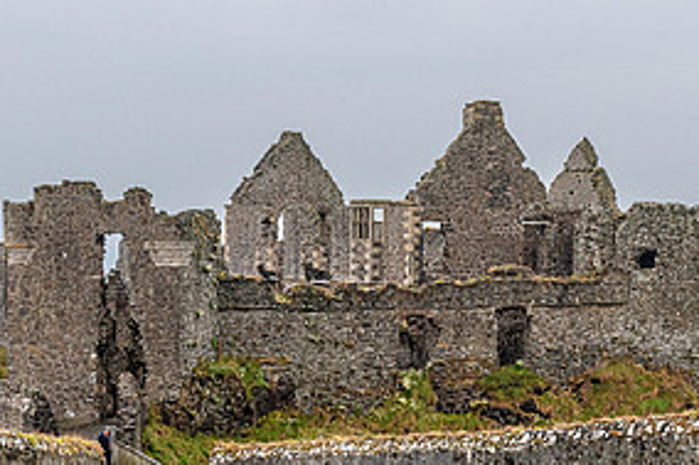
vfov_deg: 15.0
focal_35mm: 90
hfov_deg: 22.6
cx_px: 433
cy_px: 424
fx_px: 1746
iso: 800
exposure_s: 1/320
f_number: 11
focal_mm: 44
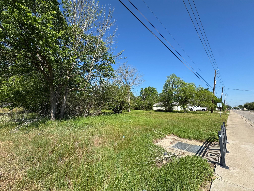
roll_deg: +0.1
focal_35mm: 14
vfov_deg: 85.7
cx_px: 127
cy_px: 96
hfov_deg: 102.1
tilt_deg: +8.4
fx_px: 103
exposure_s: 1/1449
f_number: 2.2
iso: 50
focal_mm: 2.22
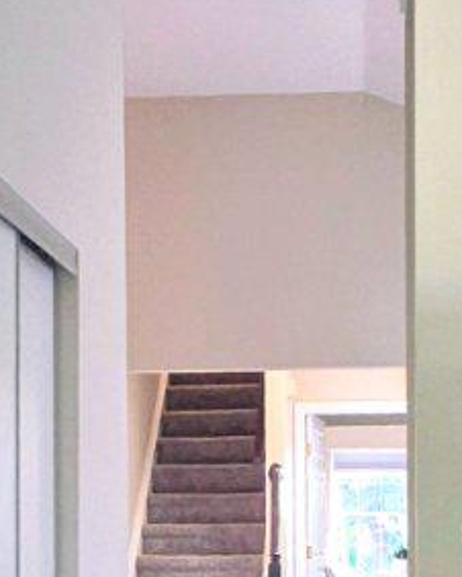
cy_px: 512
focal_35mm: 69
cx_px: 239
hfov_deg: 22.2
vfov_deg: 26.6
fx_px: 1178
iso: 125
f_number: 1.9
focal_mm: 2.2
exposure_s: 1/50
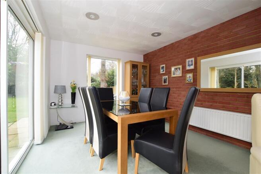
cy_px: 87
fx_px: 109
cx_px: 130
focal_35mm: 15
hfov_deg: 100.4
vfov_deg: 77.3
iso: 400
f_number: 7.1
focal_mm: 10
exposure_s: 1/60
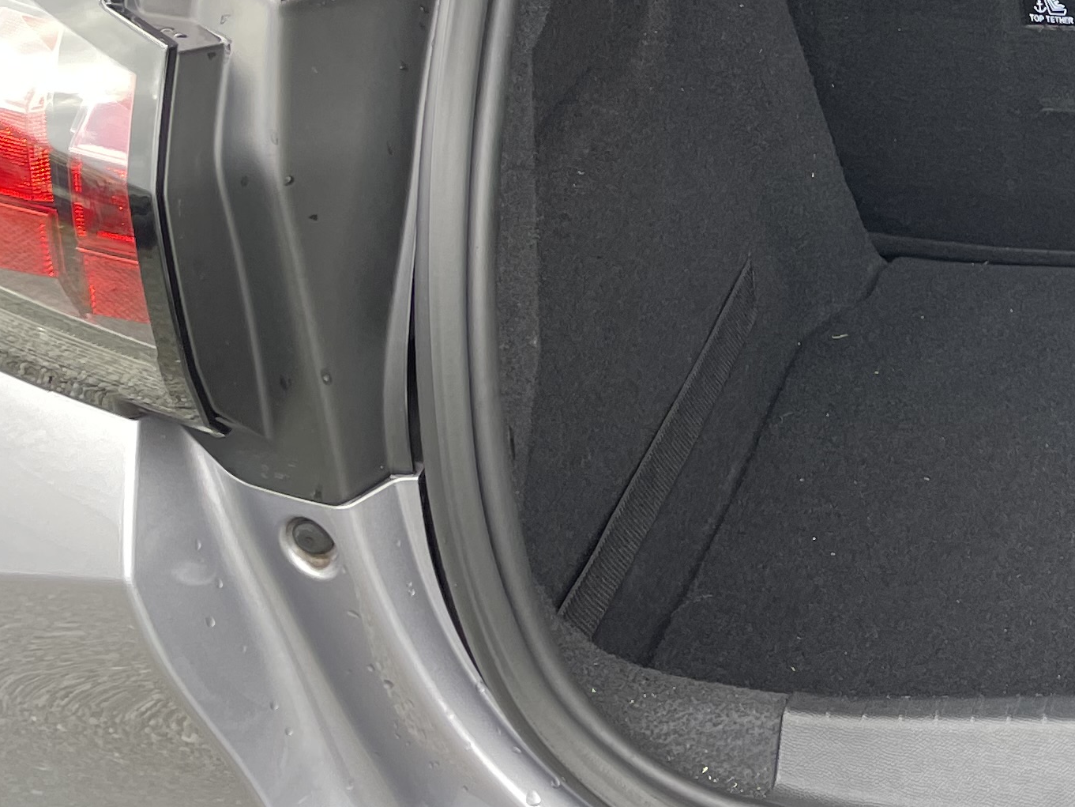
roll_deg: +0.1
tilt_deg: -25.0
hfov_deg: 21.6
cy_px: -1
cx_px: 1575
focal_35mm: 77
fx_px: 2391
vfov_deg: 18.6
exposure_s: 1/121
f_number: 1.6
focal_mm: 4.2
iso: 50
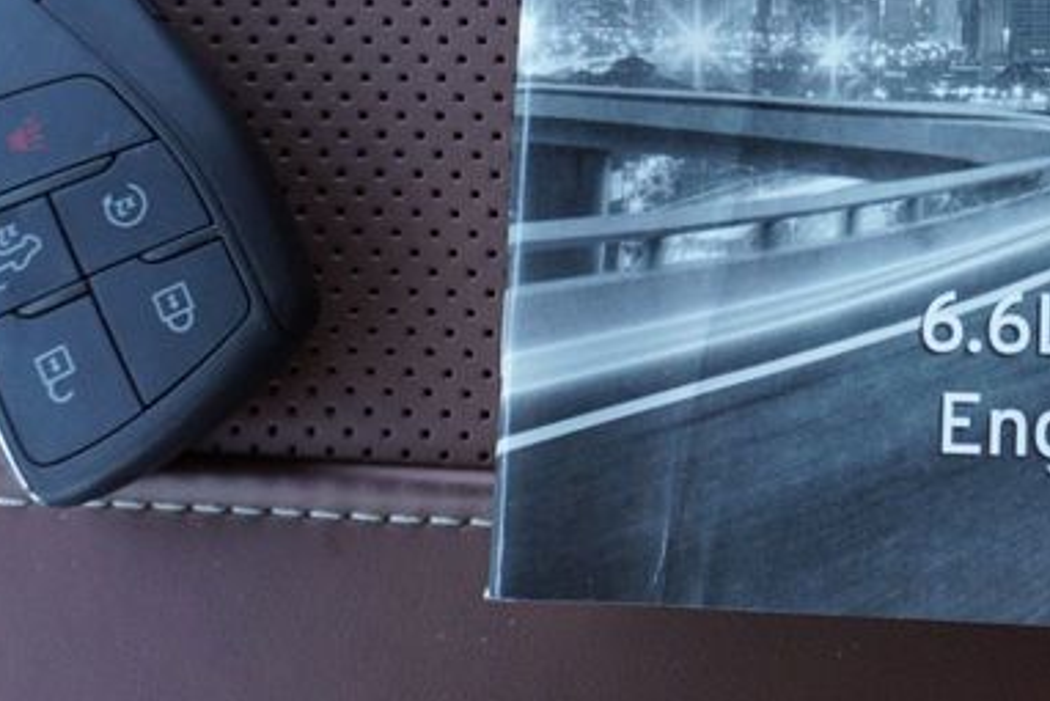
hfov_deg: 28.5
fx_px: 1994
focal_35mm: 68
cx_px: 929
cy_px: -5
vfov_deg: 19.4
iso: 250
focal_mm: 17
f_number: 4
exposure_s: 1/60
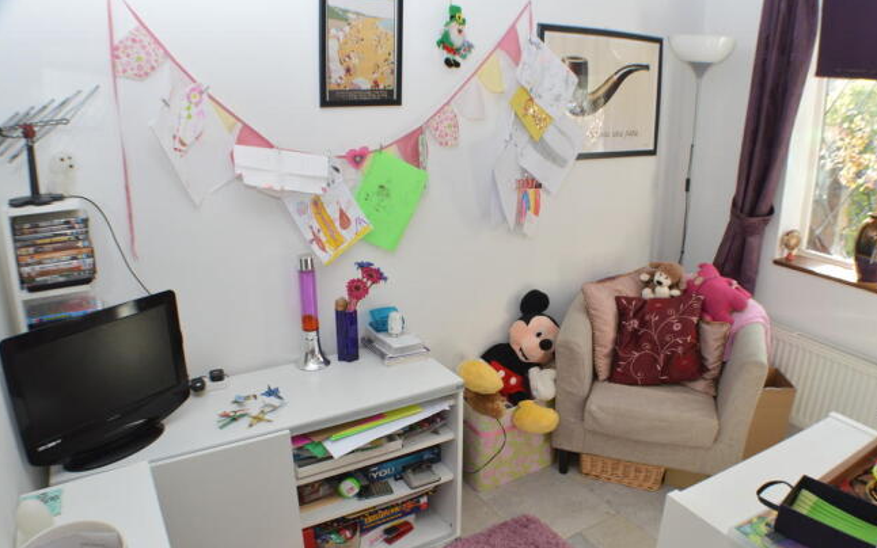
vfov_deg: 40.6
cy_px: 281
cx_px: 441
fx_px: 741
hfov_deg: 61.2
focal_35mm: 31
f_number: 8
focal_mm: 20
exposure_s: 1/40
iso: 200
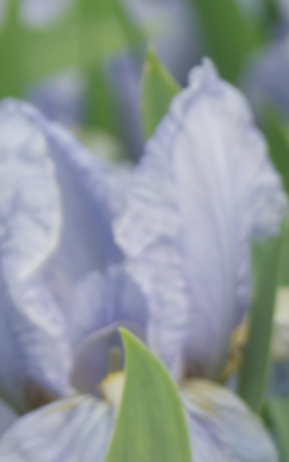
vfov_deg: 6.0
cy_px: 488
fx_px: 4393
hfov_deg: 3.7
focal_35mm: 349
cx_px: 717
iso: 100
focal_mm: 55
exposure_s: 1/100
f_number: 8
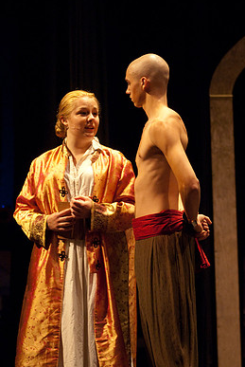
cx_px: 112
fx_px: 1955
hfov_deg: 7.2
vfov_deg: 10.7
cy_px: 209
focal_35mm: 192
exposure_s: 1/160
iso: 1000
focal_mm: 110
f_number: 2.8
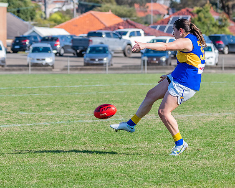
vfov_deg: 4.4
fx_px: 2429
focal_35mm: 349
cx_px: 156
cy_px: 66
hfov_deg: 5.5
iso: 800
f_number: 8
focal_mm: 180
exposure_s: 1/1600
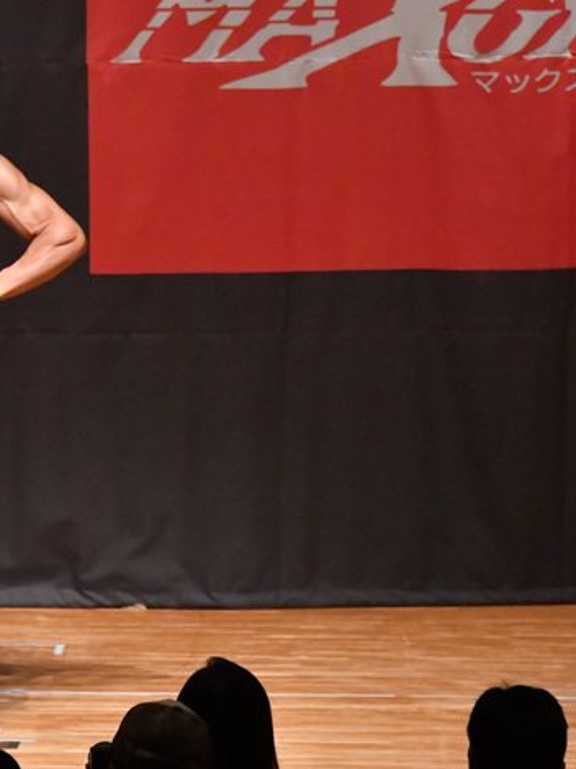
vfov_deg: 4.6
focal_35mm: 428
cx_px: -37
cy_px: 365
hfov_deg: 3.5
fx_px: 9504
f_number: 5.6
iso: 12800
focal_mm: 180
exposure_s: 1/400
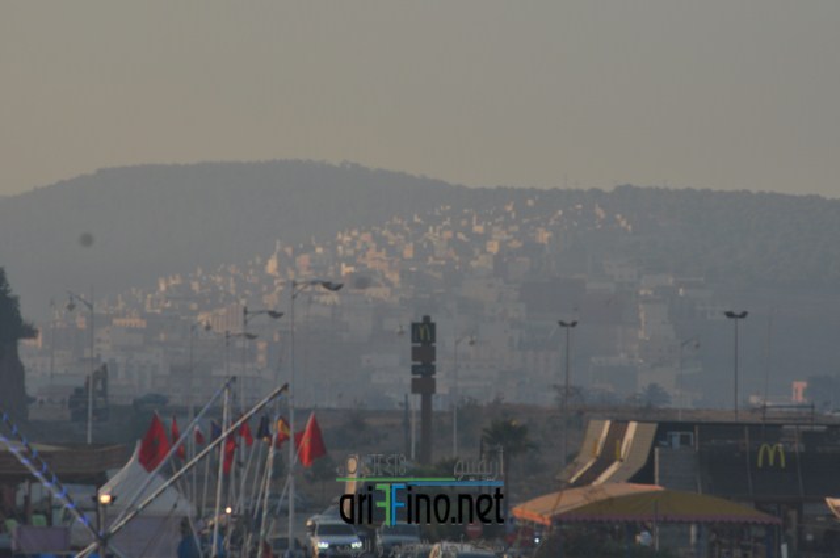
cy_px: 279
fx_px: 4544
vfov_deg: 7.0
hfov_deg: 10.6
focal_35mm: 195
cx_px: 420
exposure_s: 1/500
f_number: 5.6
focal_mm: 130
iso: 200
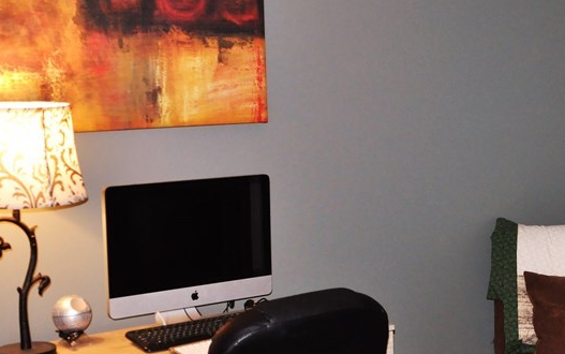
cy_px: 166
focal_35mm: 63
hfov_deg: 31.2
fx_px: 971
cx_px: 492
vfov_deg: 20.7
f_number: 3.5
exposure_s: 1/60
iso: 800
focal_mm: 20
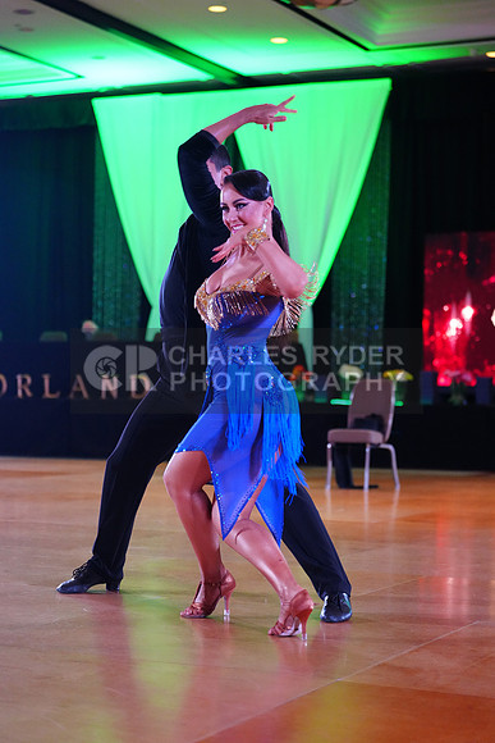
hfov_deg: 19.5
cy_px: 372
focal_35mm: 70
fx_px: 1443
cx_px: 248
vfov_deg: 28.8
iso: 6400
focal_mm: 70
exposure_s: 1/400
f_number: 2.8
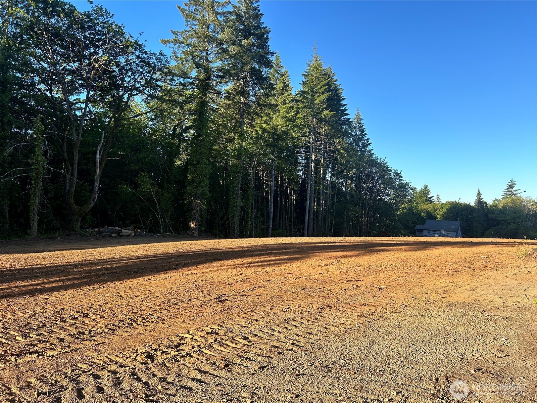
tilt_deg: +1.4
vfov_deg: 53.1
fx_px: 403
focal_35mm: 26
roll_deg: -2.2
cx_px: 268
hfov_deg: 67.3
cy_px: 202
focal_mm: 5.7
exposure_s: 1/1252
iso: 50
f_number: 1.5
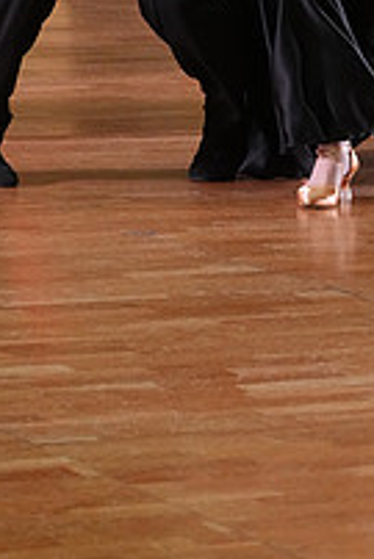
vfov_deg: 8.5
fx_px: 3702
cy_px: -180
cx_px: 256
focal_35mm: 238
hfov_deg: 5.8
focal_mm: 83
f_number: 6.3
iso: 3200
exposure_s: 1/200
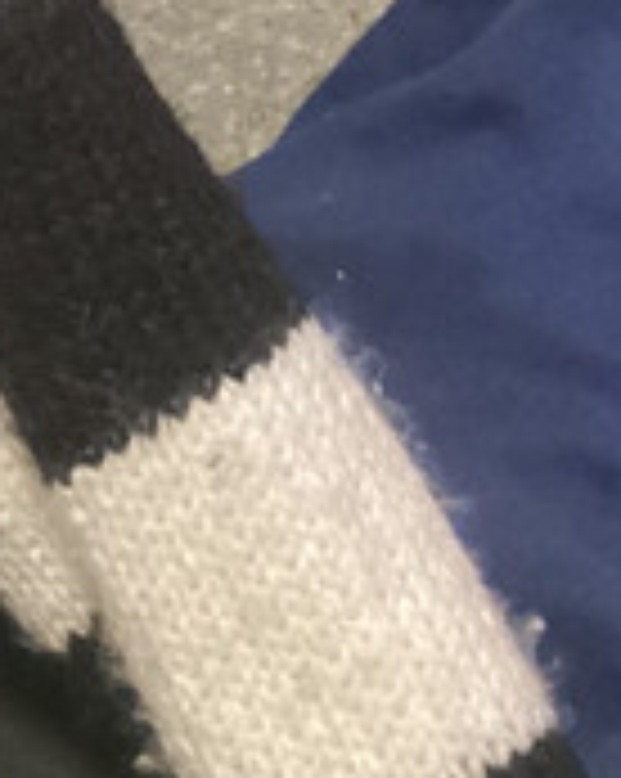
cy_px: -175
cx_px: -22
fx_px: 2578
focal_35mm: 112
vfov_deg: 16.4
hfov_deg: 13.5
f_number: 2.4
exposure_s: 1/24
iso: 640
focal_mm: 3.3
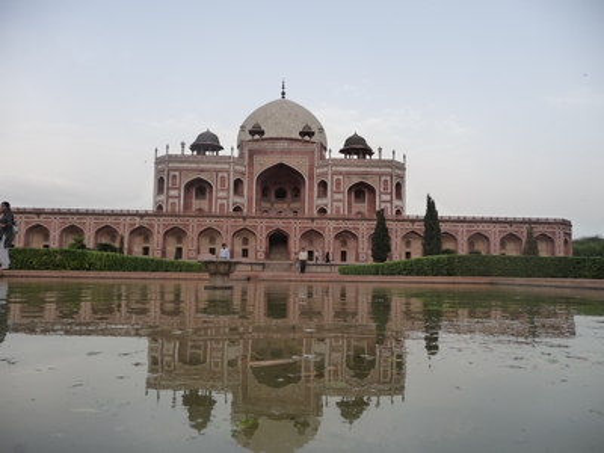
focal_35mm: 28
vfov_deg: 49.7
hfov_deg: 63.4
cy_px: 226
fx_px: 489
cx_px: 302
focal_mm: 4.7
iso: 160
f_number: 3.3
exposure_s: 1/400
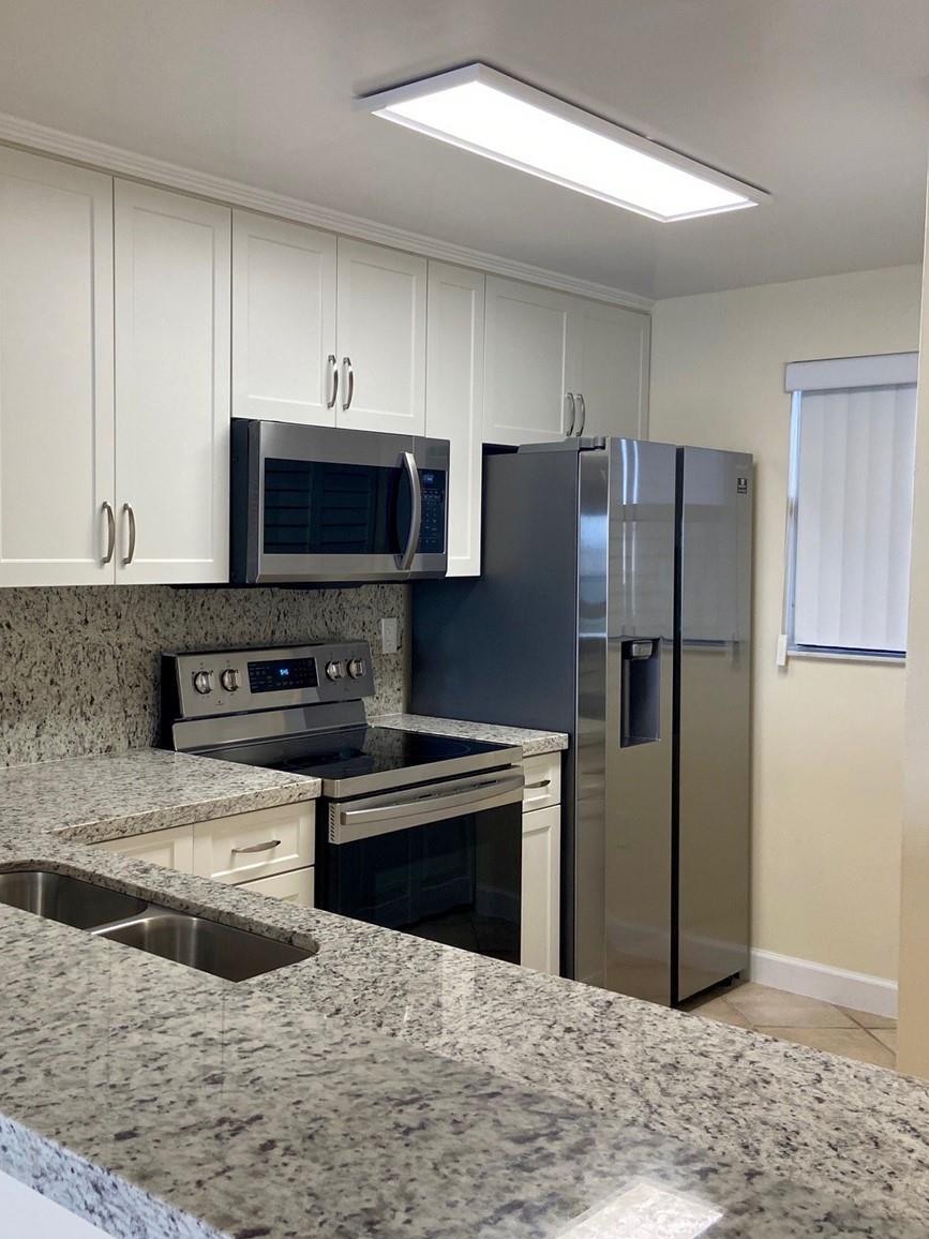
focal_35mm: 36
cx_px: 333
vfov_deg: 51.4
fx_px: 1288
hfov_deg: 39.3
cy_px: 626
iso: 100
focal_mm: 4.25
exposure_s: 1/120
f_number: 1.8
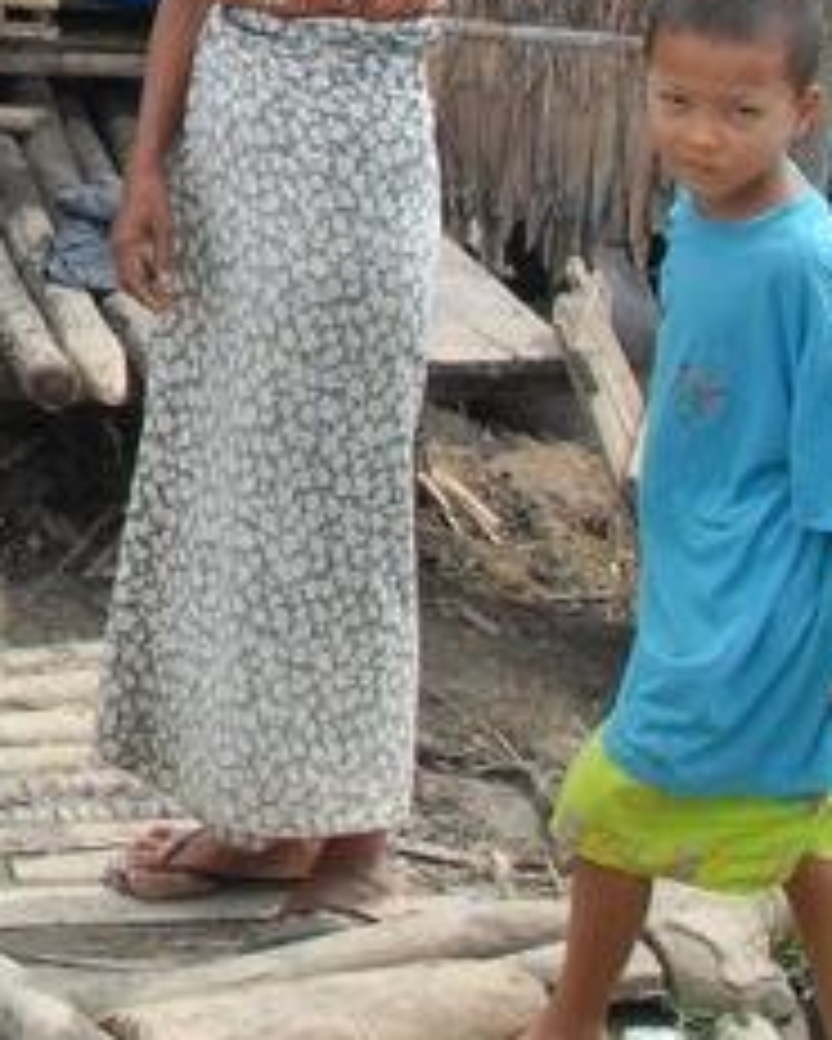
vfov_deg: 14.8
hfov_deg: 11.5
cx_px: -621
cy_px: -254
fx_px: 3845
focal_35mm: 125
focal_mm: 20
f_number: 4.5
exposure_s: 1/640
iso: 200
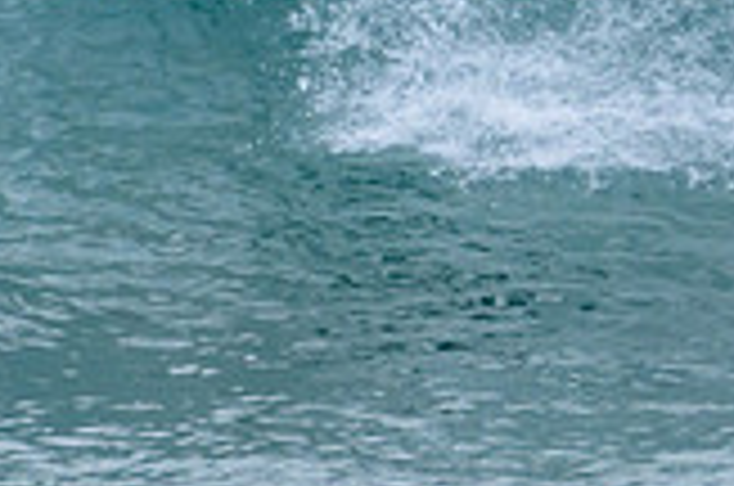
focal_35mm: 3209
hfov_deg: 0.6
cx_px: 396
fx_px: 65300
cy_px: -124
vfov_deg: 0.4
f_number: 11
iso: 2200
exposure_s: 1/2000
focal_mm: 900
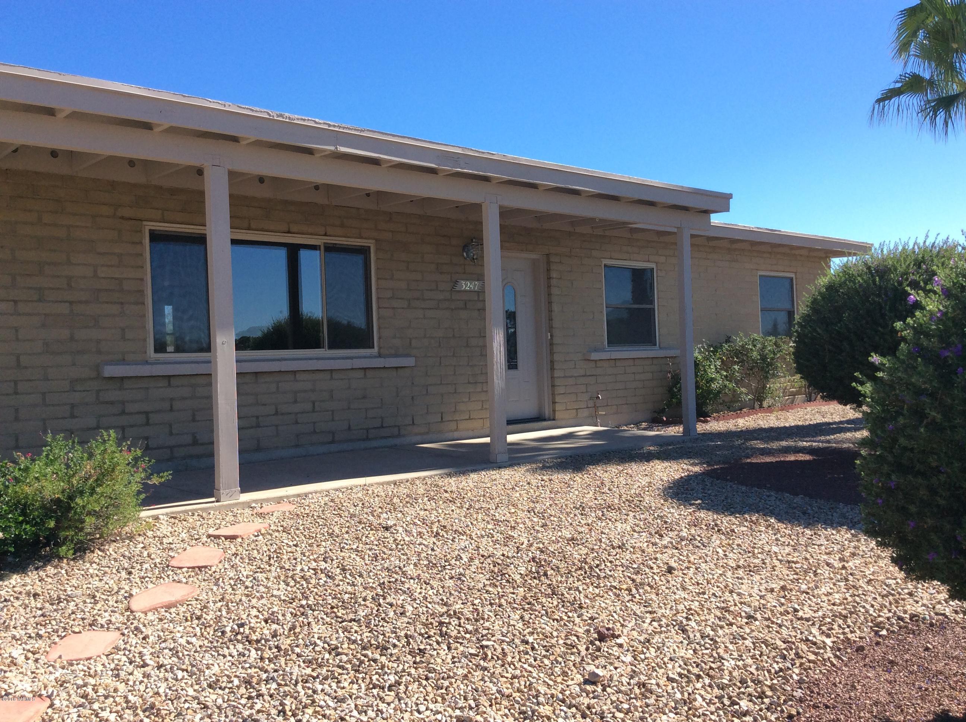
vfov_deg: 44.1
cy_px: 361
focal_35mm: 32
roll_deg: +4.4
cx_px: 483
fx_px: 892
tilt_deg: -1.7
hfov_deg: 56.9
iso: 32
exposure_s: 1/937
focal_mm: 3.3
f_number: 2.4
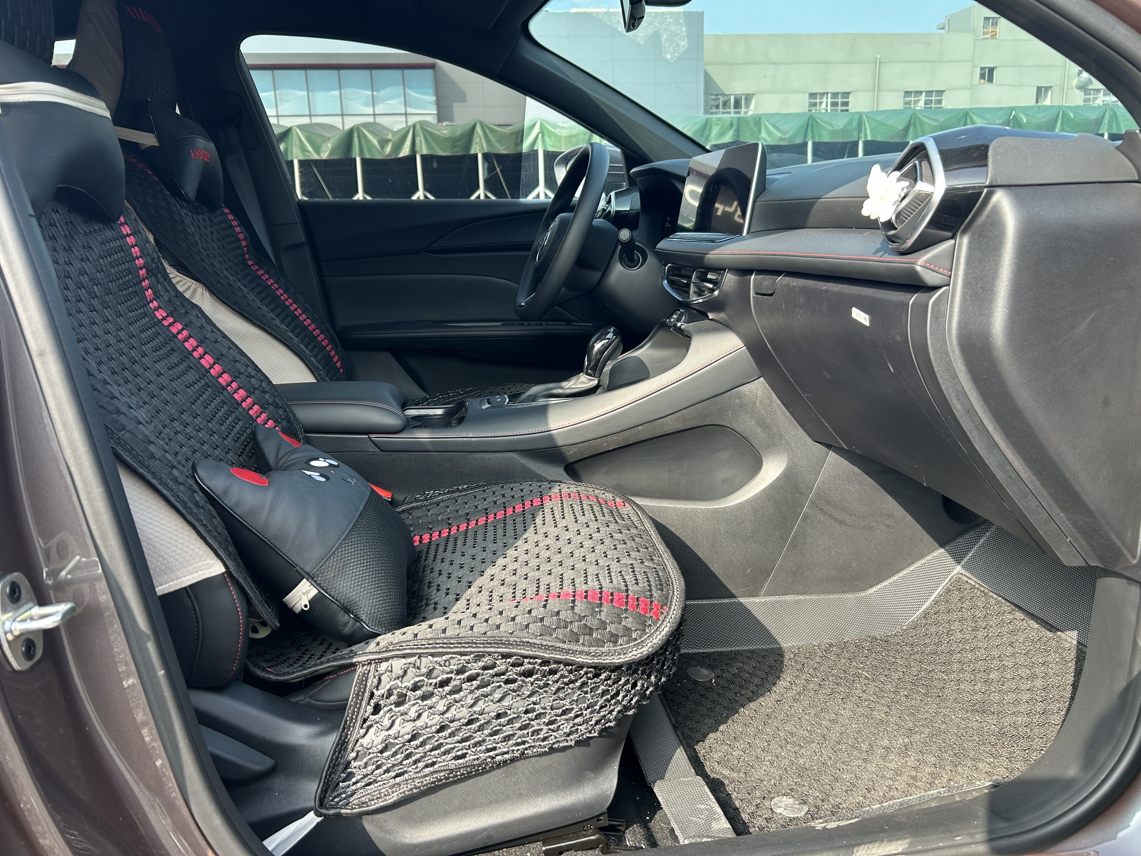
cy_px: 428
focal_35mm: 26
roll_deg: +2.7
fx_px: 857
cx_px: 570
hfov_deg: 67.3
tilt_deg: -14.5
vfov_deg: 53.1
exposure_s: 1/346
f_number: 1.5
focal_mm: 5.7
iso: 50
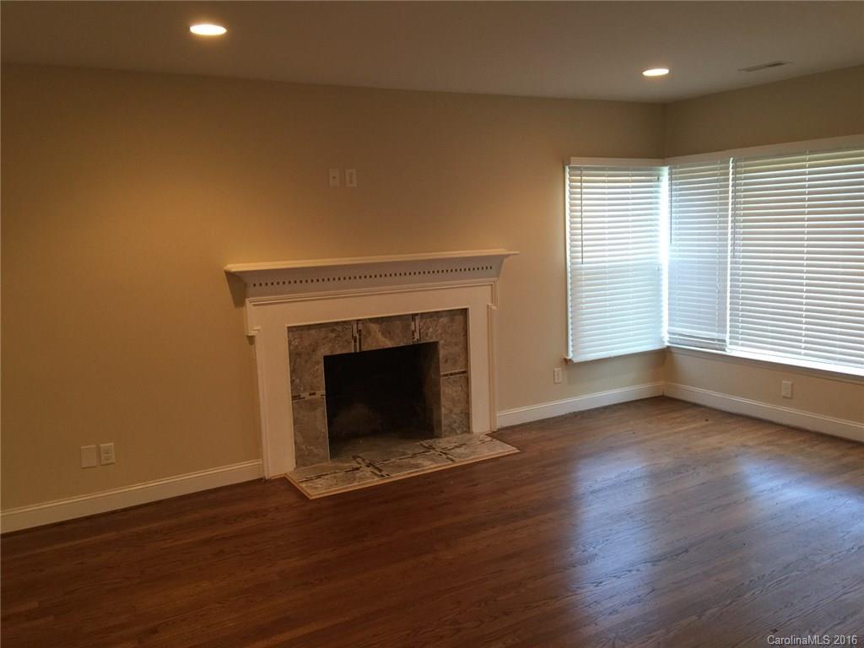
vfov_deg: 48.2
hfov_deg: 61.7
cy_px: 324
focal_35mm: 29
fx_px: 724
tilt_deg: -7.6
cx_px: 432
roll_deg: +0.8
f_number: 2.2
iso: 40
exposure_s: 1/15
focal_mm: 4.15
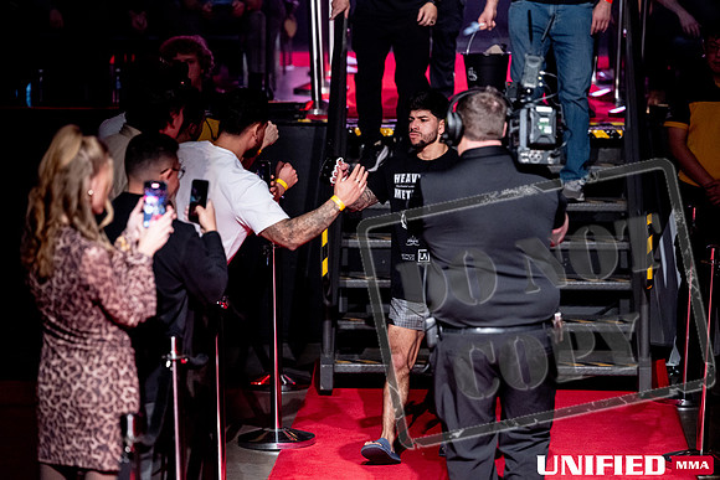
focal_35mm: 150
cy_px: 240
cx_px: 360
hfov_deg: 13.7
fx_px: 3001
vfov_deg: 9.2
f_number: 2.8
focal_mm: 150
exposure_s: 1/640
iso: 2500
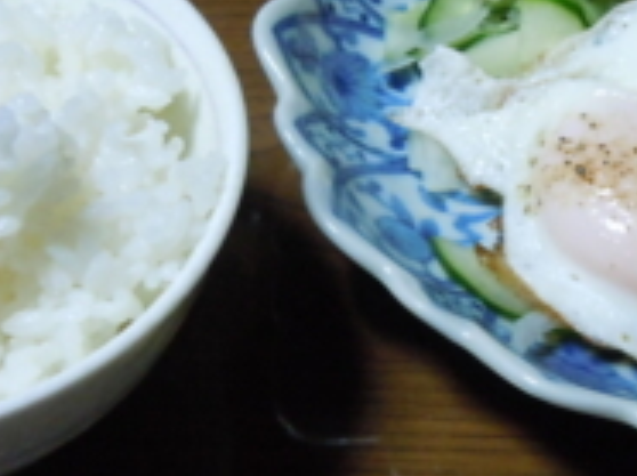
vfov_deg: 15.1
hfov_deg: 20.2
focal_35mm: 97
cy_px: 113
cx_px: 387
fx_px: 1783
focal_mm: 5.4
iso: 400
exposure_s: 1/30
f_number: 3.5
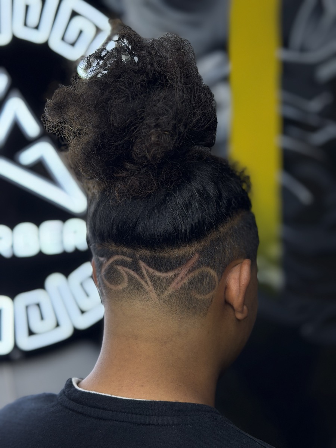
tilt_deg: -7.8
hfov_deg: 30.3
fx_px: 621
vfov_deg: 39.7
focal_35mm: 48
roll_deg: +1.0
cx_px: 168
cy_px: 224
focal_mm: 6.76
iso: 160
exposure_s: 1/233
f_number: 1.78
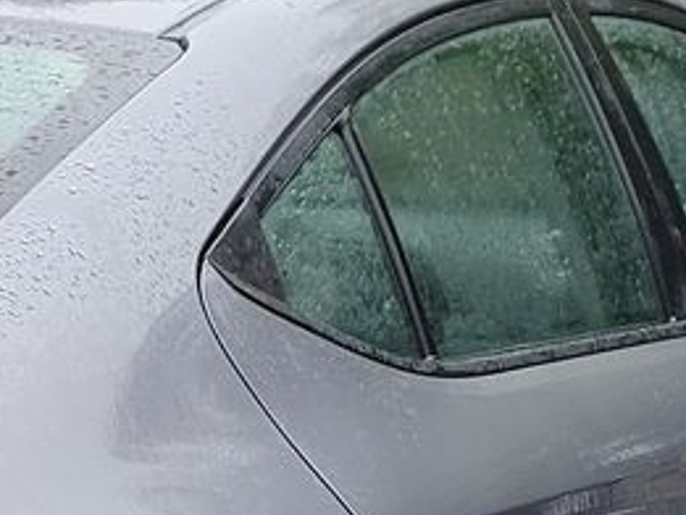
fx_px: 2915
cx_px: -250
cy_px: 426
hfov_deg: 12.9
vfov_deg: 10.1
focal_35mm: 147
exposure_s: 1/60
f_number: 1.8
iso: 53
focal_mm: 6.7
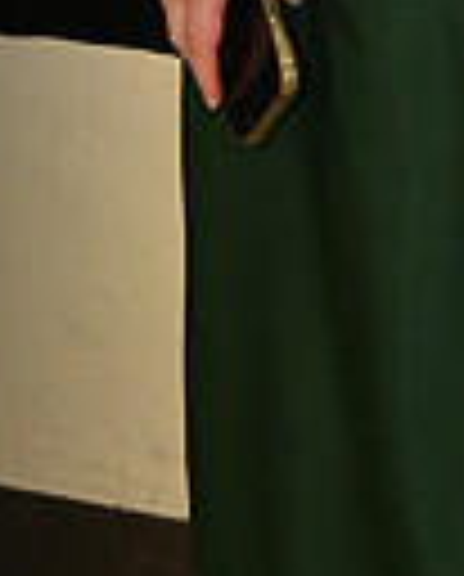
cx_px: 829
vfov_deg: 9.0
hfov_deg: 7.6
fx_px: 3404
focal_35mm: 199
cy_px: -688
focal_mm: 47
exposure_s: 1/60
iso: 1600
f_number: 5.6
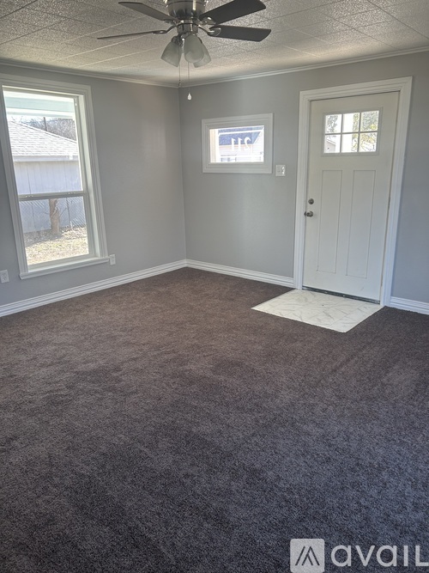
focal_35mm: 26
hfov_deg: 53.0
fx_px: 430
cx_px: 214
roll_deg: +1.0
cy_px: 286
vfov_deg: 67.3
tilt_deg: -16.4
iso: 80
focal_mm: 5.7
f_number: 1.5
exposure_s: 1/121
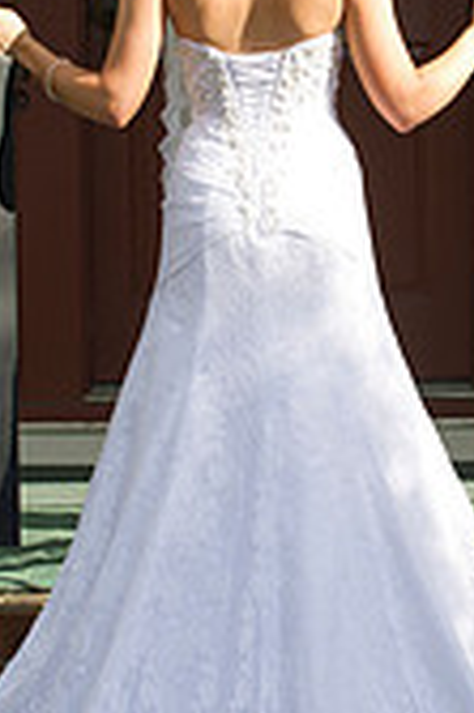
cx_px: 318
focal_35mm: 232
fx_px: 4591
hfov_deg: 5.9
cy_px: 209
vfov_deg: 8.9
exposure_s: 1/250
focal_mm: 86
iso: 250
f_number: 6.3
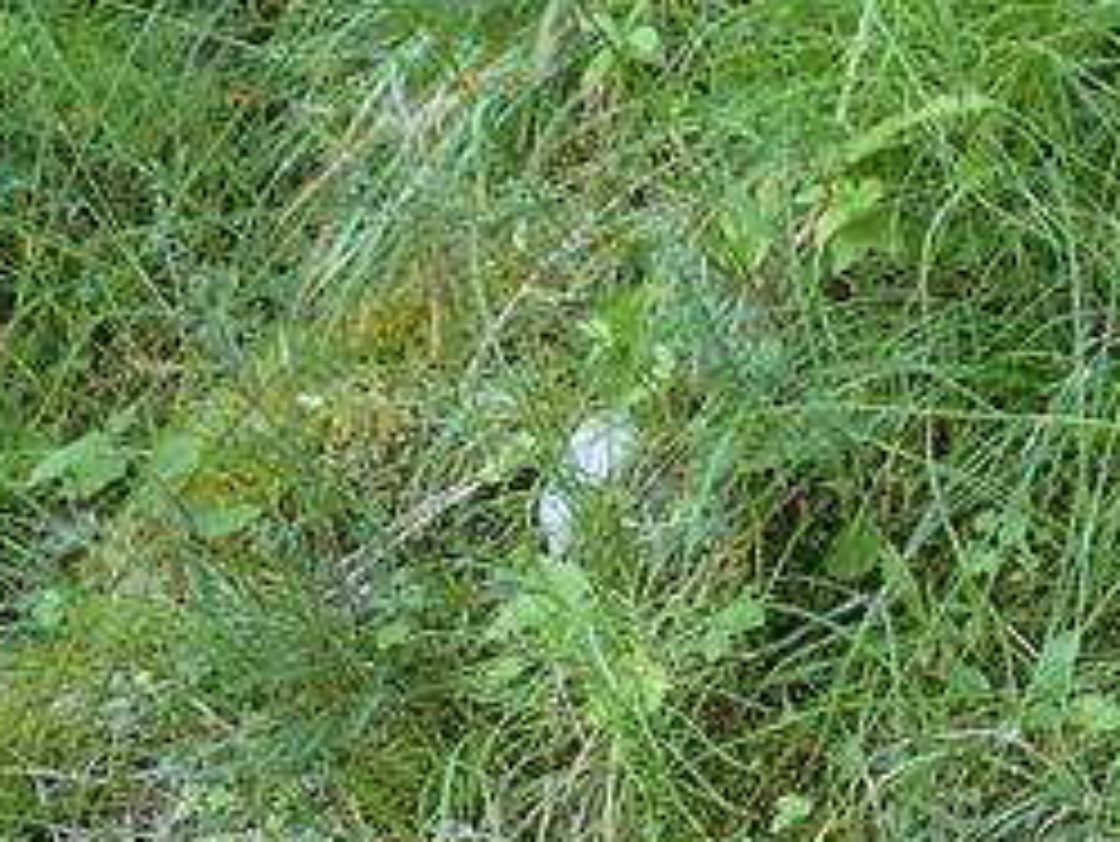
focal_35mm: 77
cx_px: 1307
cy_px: 968
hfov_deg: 23.4
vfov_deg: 18.3
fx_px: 2493
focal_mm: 5.5
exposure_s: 1/50
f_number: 2.3
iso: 200
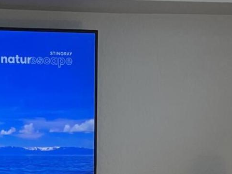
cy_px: 413
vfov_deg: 8.7
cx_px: 107
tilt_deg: -12.8
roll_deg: +0.3
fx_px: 1046
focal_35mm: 156
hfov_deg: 12.7
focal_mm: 4.2
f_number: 1.6
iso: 80
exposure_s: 1/60
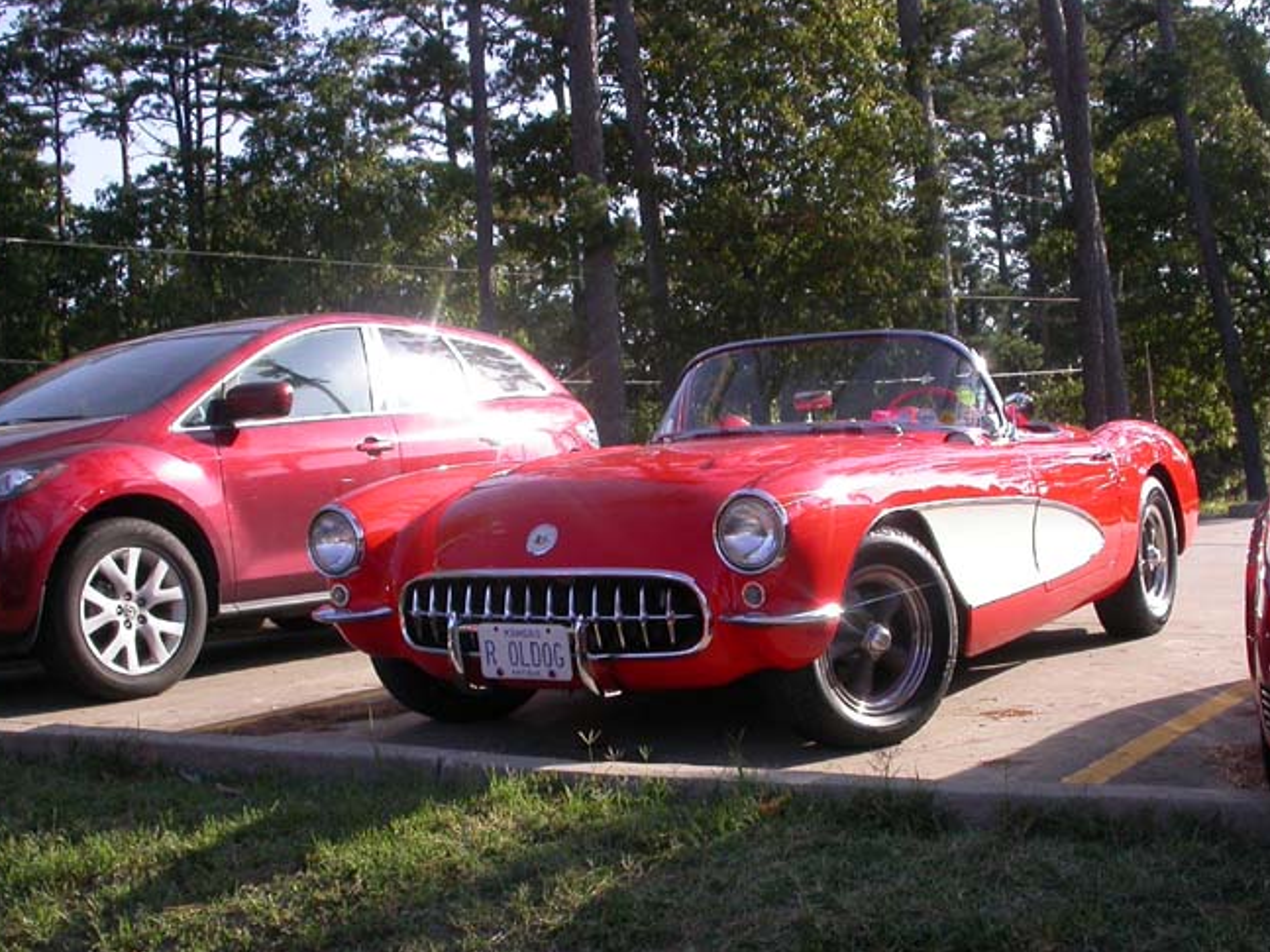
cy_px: 540
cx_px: 697
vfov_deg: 30.8
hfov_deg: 40.4
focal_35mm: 47
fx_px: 1724
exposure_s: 1/225
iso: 100
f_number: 6
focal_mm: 7.85
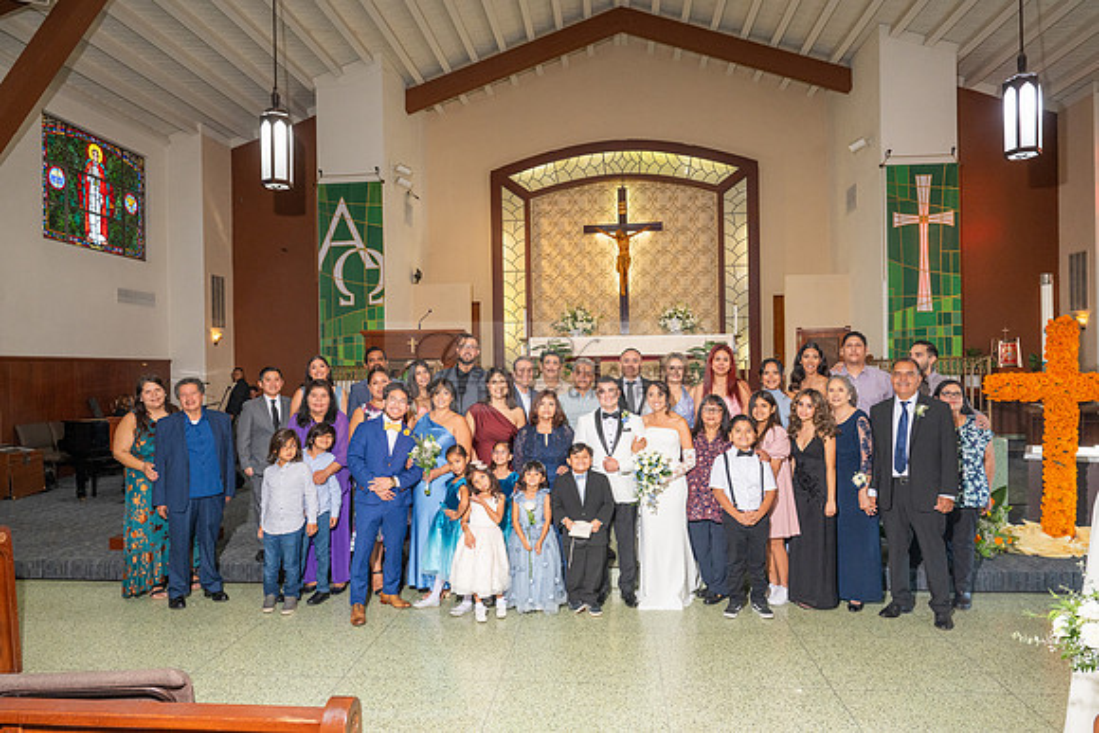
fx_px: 733
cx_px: 550
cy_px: 366
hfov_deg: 73.7
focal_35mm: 24
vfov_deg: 53.2
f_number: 5
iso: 800
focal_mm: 24
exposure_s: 1/160
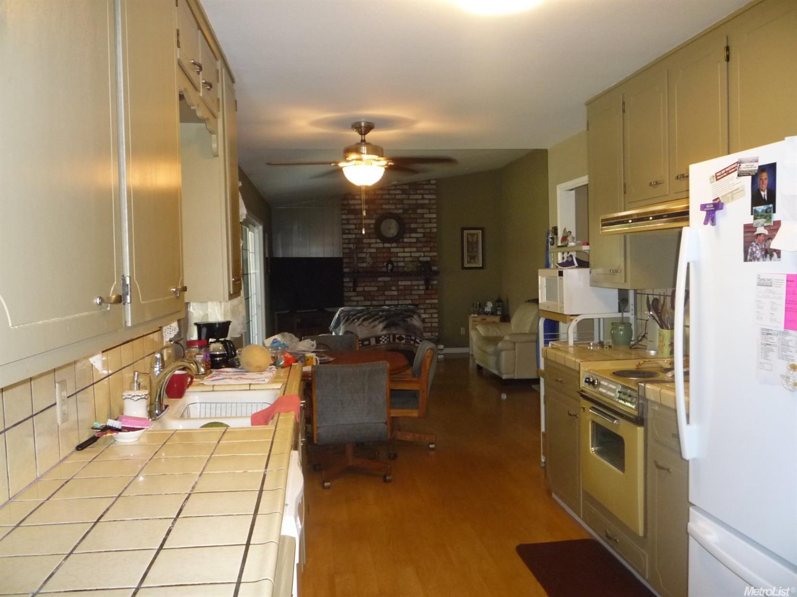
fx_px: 691
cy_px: 298
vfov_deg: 46.8
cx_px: 398
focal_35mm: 30
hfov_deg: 60.0
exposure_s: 1/30
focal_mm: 5.2
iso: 320
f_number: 3.3
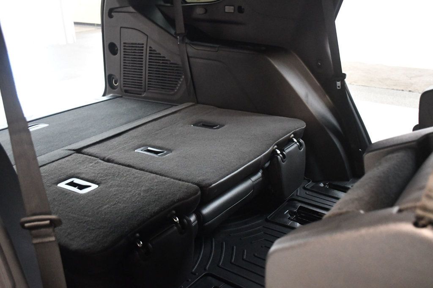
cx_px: 216
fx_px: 433
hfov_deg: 53.1
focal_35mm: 36
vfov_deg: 36.8
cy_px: 144
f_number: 3.8
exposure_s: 1/60
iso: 7200
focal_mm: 24
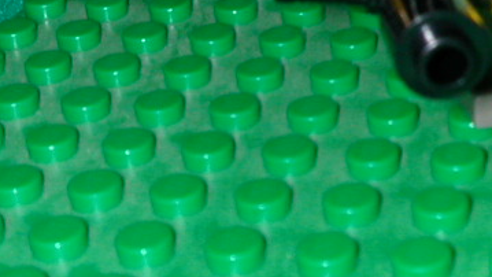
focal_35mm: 115
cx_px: 559
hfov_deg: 17.9
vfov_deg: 10.3
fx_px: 1500
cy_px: -95
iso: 100
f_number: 4.5
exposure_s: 1/59.9
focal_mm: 5.6
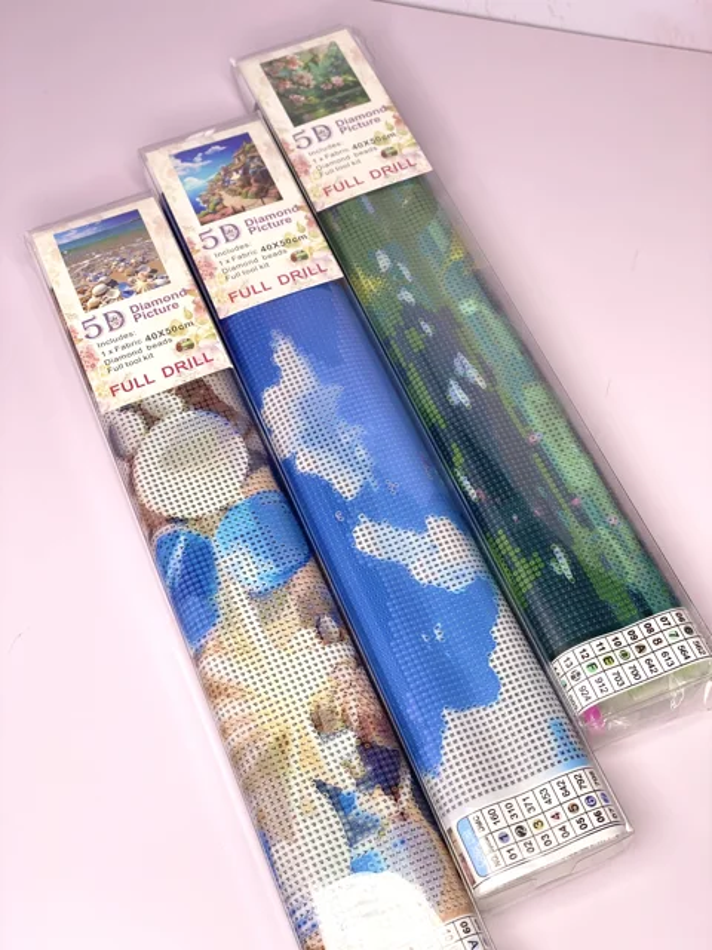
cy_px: 475
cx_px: 356
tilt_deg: -56.7
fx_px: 1426
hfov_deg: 28.0
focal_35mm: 52
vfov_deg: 36.8
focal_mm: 6
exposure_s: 1/165
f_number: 2
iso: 20
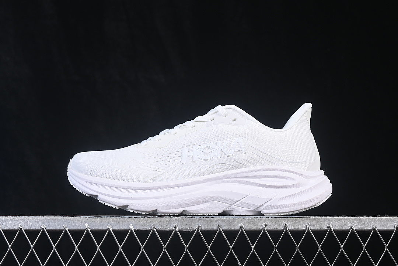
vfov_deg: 18.2
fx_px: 829
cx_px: 199
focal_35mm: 75
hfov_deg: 27.0
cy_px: 133
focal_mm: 50
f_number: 8
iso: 160
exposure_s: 1/80
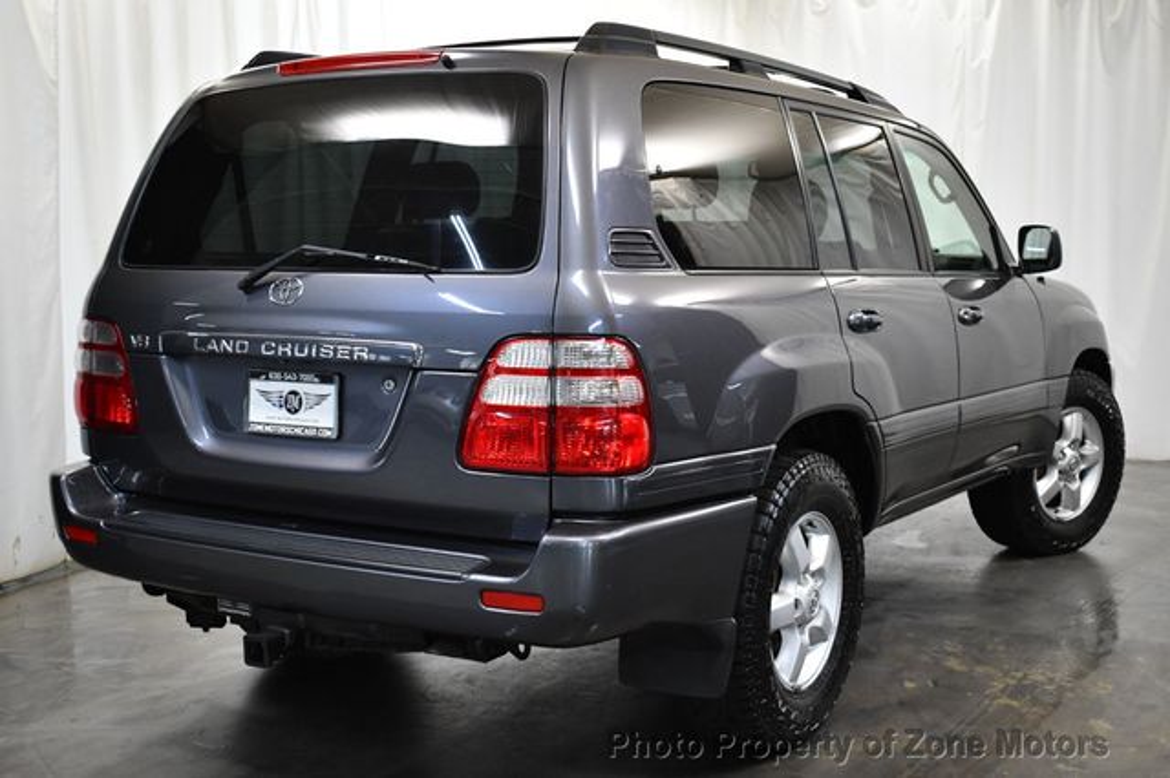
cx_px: 585
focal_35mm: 46
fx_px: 1494
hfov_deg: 42.8
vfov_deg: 29.2
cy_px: 389
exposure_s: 1/125
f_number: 4.2
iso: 1800
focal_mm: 31
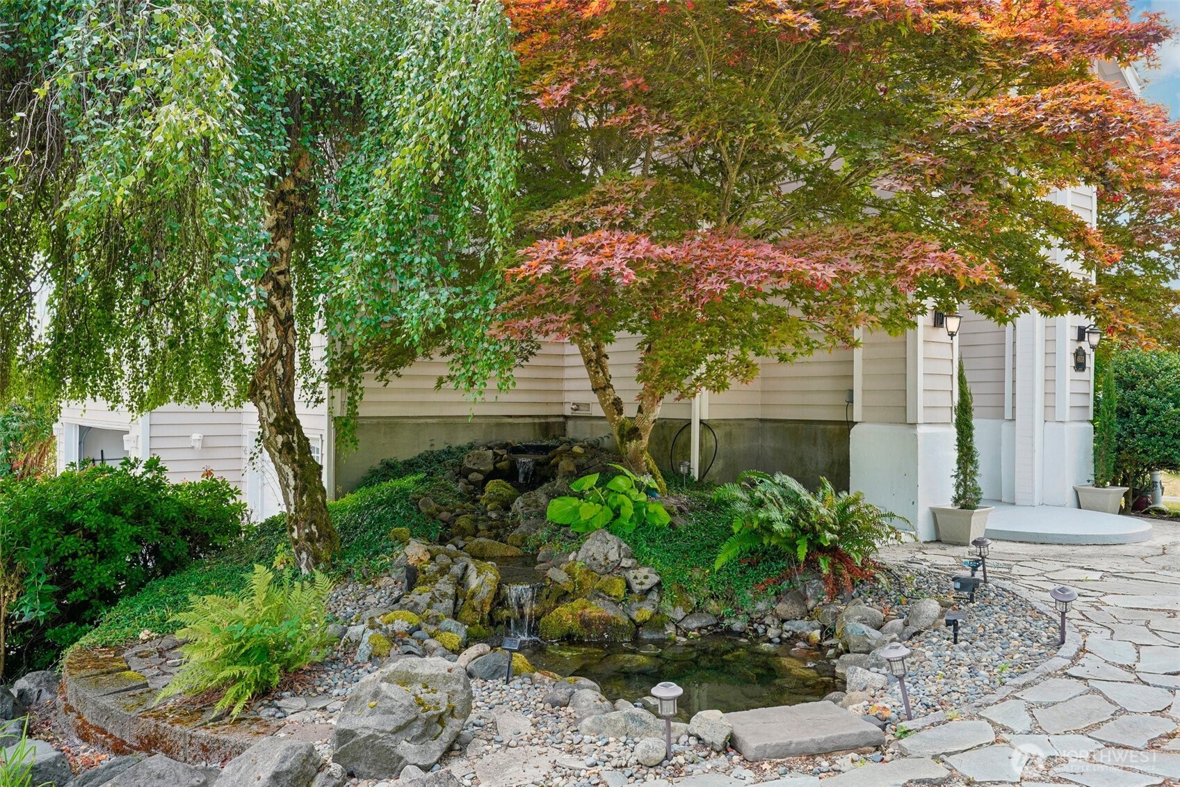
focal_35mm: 28
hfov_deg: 65.5
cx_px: 590
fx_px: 918
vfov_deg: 46.4
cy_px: 394
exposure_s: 1/90
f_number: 8
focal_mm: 28
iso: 800
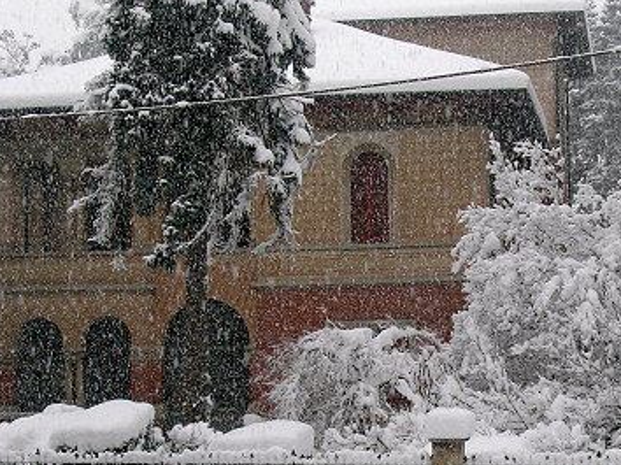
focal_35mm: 78
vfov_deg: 18.8
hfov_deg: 24.9
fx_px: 1398
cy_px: 321
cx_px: 437
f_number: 5.2
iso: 50
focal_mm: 9.5
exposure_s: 1/120
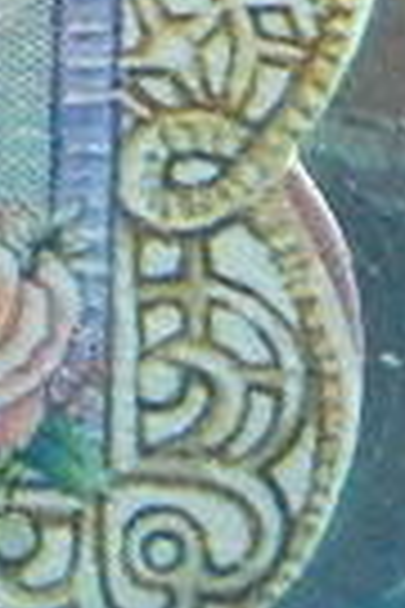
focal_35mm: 661
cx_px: -1012
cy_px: -1117
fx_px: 11154
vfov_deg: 3.1
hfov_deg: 2.1
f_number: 4.2
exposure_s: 1/25
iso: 400
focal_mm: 15.1
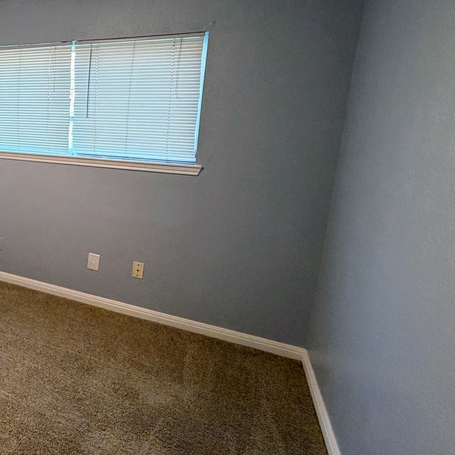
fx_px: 402
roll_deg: -1.1
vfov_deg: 58.6
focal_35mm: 27
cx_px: -8
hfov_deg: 47.9
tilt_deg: -10.6
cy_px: 181
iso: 250
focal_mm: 2.22
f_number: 2.2
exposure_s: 1/60
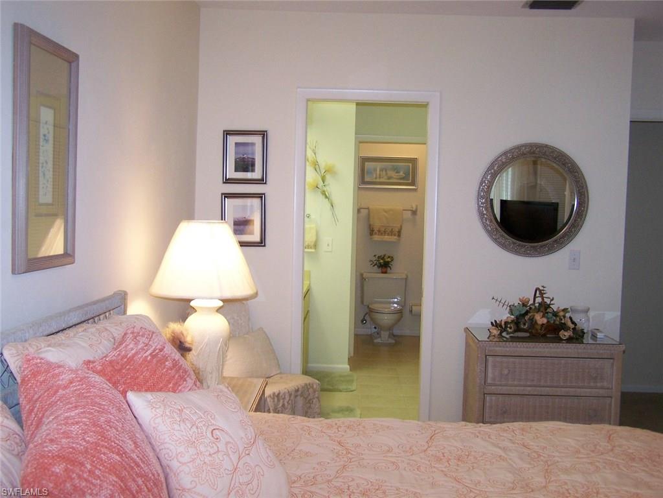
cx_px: 332
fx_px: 728
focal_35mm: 38
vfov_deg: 37.7
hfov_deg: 49.0
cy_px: 249
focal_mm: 6.3
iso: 160
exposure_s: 1/60
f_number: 2.8
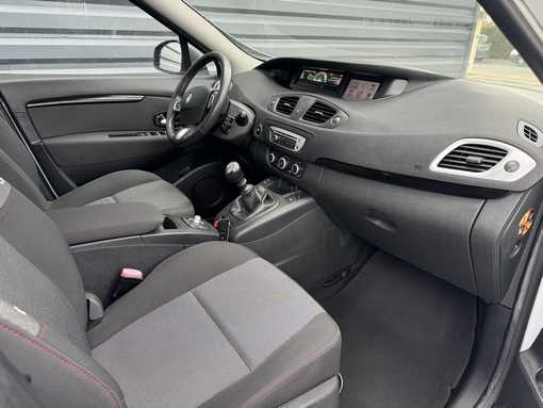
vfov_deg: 56.9
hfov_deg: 71.6
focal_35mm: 24
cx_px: 272
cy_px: 204
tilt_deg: -24.5
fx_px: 377
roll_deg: -1.5
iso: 125
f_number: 1.78
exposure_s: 1/121
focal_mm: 6.76
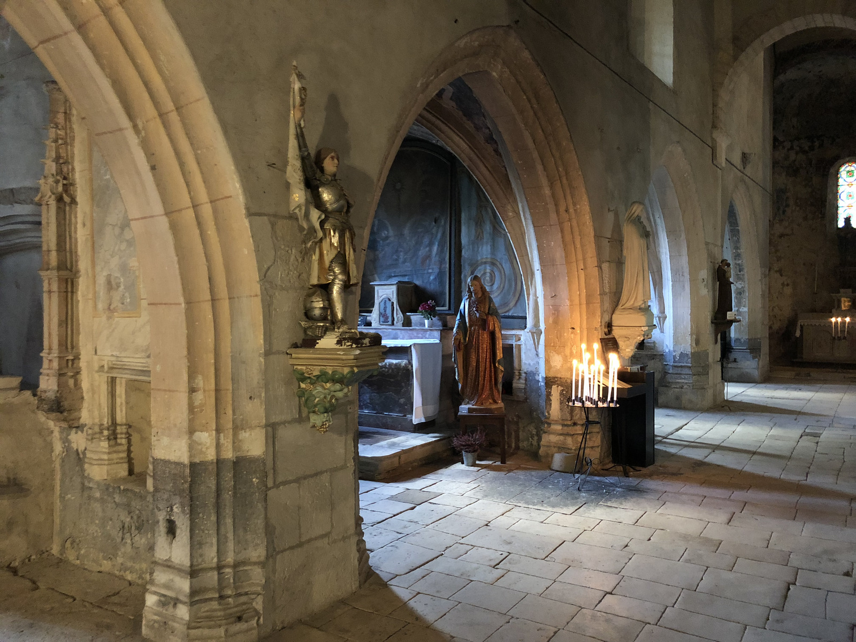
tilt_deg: -0.4
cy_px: 321
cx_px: 428
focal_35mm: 28
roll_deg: +0.5
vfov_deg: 49.7
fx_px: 692
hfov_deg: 63.4
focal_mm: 4
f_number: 1.8
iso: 125
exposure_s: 1/4
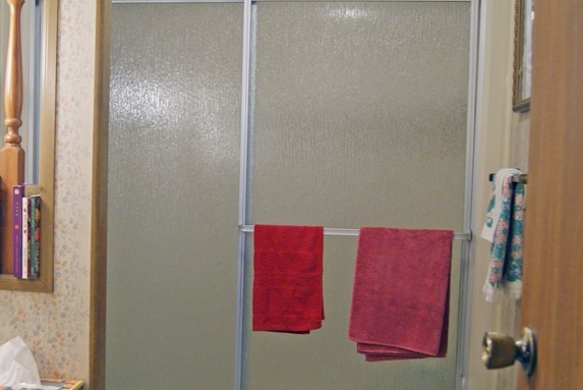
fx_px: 827
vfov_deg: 26.5
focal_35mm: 51
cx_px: 252
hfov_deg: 38.8
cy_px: 225
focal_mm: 18
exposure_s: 1/25
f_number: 3.5
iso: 400
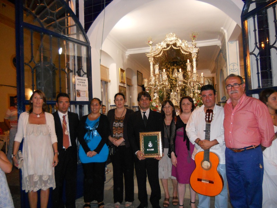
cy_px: 104
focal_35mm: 27
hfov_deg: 65.3
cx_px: 138
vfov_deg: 51.4
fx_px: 216
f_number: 3.2
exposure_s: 1/25
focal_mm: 4.9
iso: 400
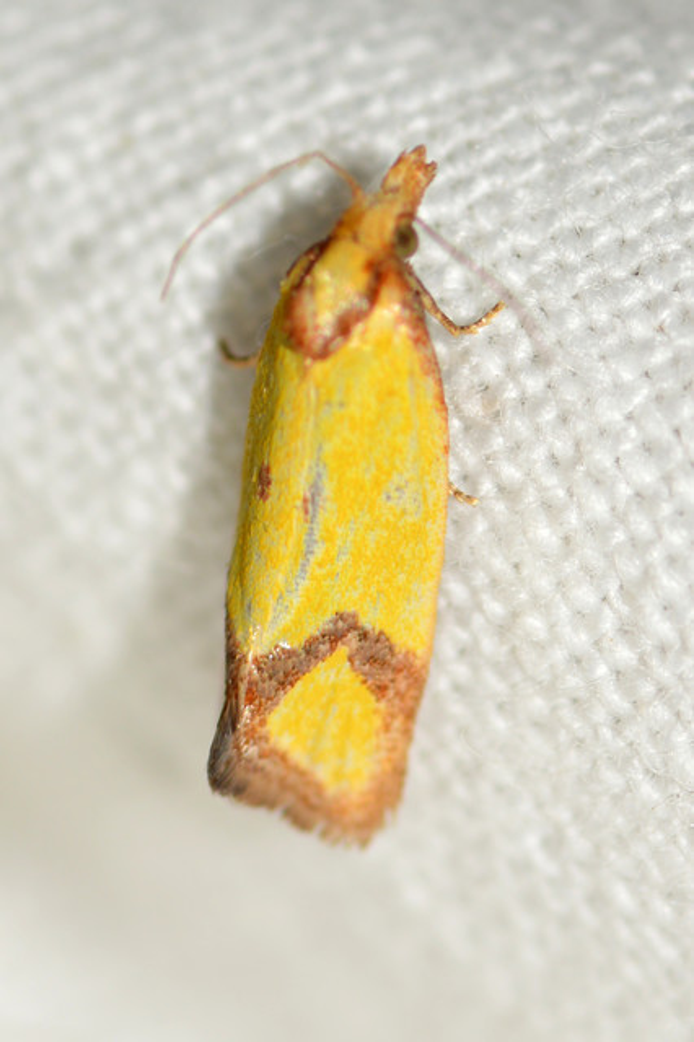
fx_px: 4342
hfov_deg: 9.1
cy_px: 521
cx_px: 347
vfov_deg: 13.7
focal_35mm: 150
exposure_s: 1/200
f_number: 13
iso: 100
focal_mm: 100
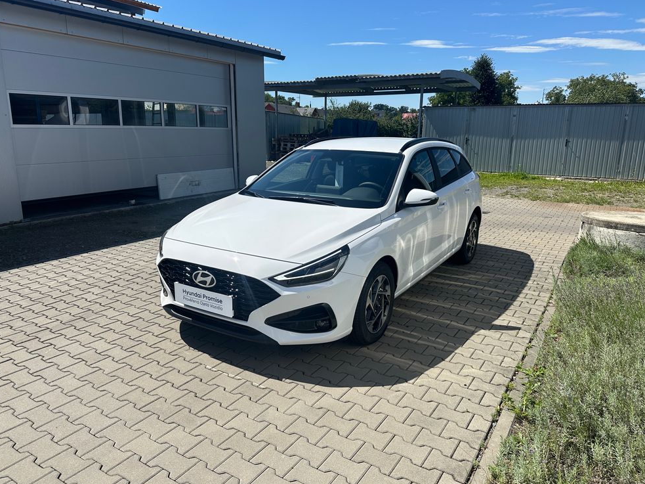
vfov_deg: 54.9
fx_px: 466
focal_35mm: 25
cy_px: 237
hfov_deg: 69.4
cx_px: 311
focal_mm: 6.86
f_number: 1.78
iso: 80
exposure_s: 1/5525
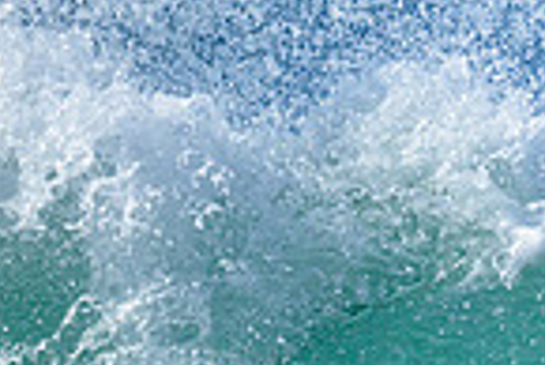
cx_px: 920
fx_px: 64979
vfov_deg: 0.3
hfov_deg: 0.5
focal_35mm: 4288
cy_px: 578
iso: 280
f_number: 6.3
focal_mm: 800
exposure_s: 1/2000
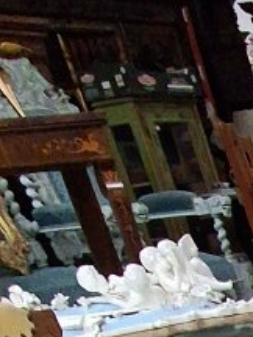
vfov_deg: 15.0
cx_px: 651
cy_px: 772
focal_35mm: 89
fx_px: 867
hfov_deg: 12.2
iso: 320
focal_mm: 1.64
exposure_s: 1/50
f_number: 2.2
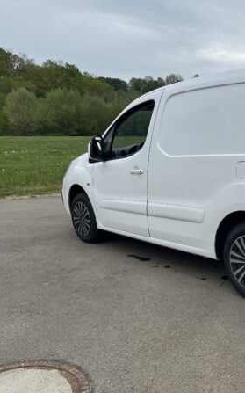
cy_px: 197
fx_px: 396
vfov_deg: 52.8
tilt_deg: -9.5
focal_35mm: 37
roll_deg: -0.1
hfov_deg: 31.9
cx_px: 241
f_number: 1.6
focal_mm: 5.1
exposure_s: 1/2755
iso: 50
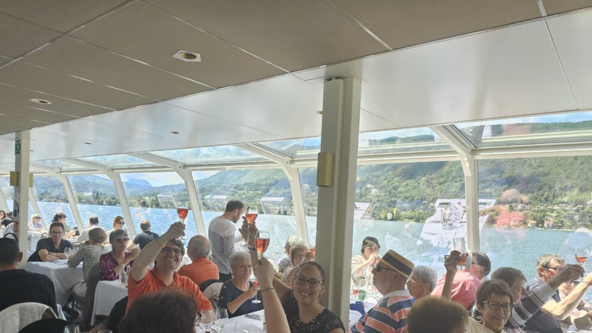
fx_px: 408
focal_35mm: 26
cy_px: 226
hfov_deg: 71.9
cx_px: 288
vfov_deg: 43.7
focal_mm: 6.3
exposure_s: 1/100
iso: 25
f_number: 1.7
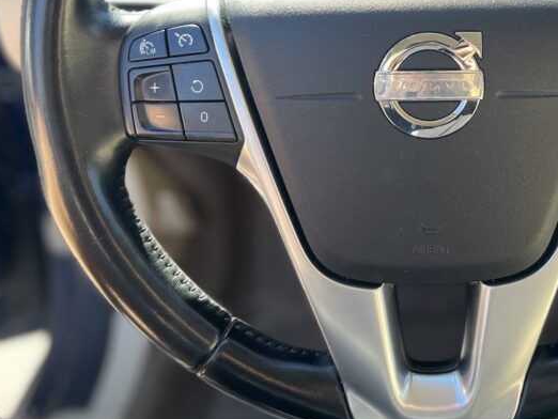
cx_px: 438
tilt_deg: -26.5
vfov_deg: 27.5
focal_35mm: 51
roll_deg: +2.7
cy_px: 40
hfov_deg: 36.3
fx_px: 822
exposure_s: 1/173
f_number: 1.6
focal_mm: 5.1
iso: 50
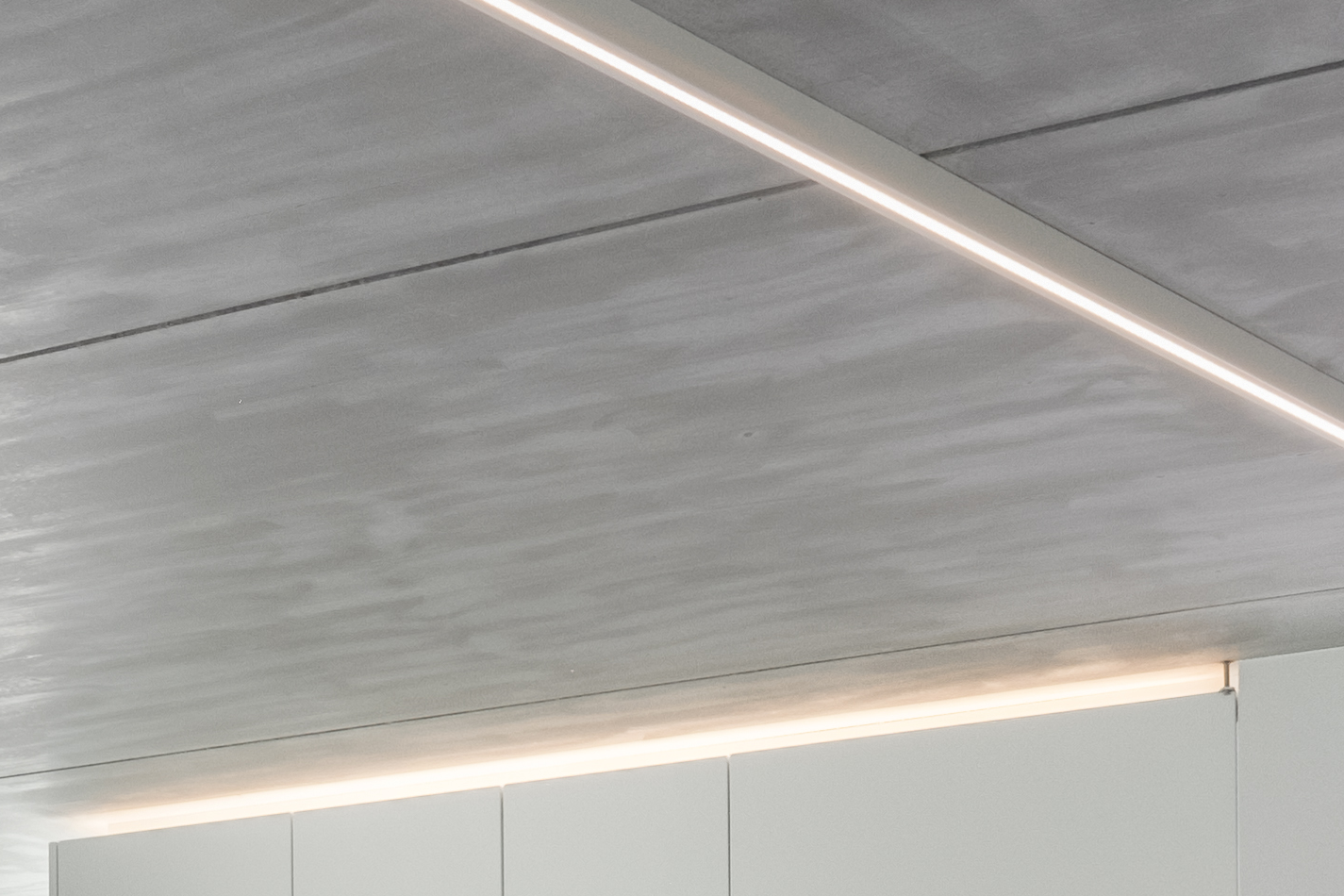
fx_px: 2986
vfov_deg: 15.4
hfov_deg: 22.9
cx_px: -344
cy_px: 1446
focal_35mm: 80
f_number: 8
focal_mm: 12.6
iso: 400
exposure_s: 1/7
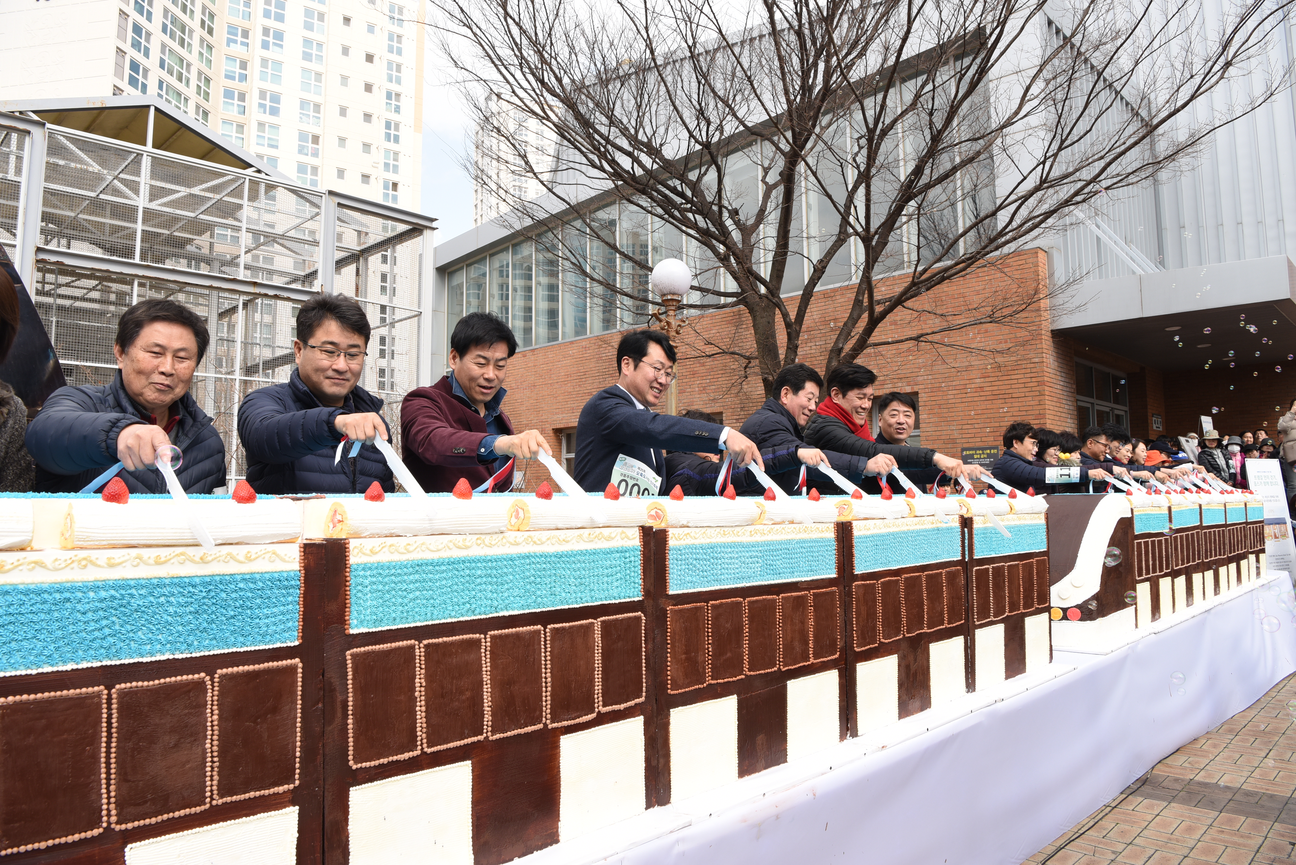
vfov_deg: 53.2
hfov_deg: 73.7
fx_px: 864
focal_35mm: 24
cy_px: 432
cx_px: 648
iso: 400
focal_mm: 24
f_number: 11
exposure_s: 1/250
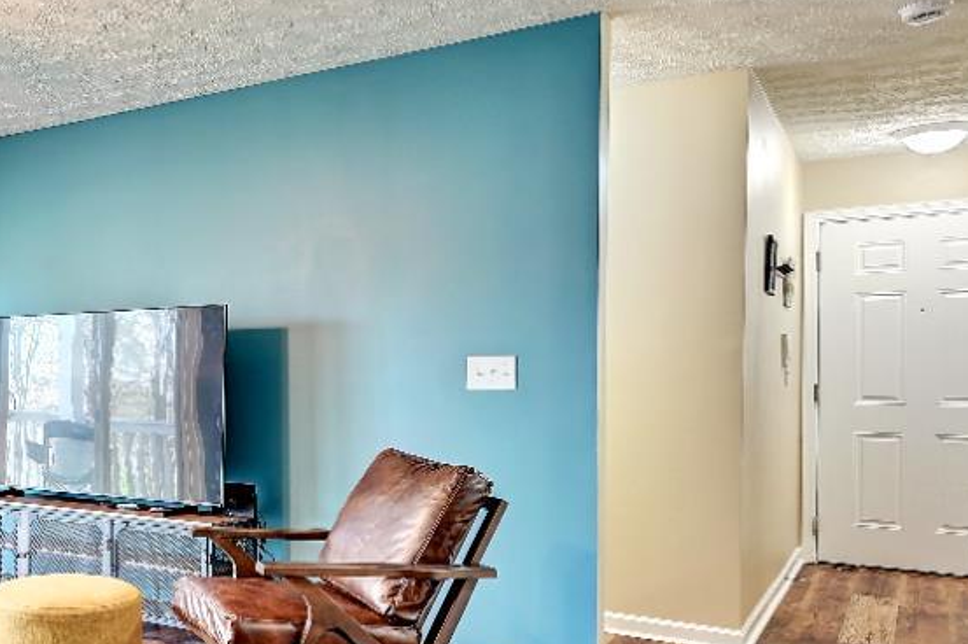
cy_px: 388
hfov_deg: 43.7
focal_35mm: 38
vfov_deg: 34.9
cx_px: 7
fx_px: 1021
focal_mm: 14
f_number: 8
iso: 250
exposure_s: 1/2
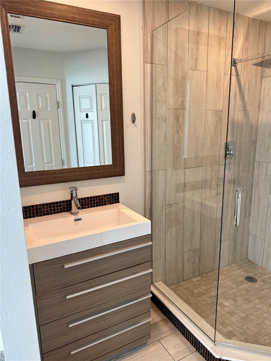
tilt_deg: -12.0
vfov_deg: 71.6
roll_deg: +1.3
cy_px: 180
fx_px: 251
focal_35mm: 24
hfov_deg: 56.8
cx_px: 136
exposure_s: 1/120
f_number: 1.78
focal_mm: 6.76
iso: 160
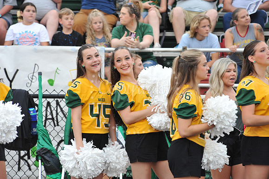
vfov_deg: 6.9
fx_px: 1494
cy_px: 90
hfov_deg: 10.3
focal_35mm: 200
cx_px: 134
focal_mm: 200
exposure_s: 1/250
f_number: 5.6
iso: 1600
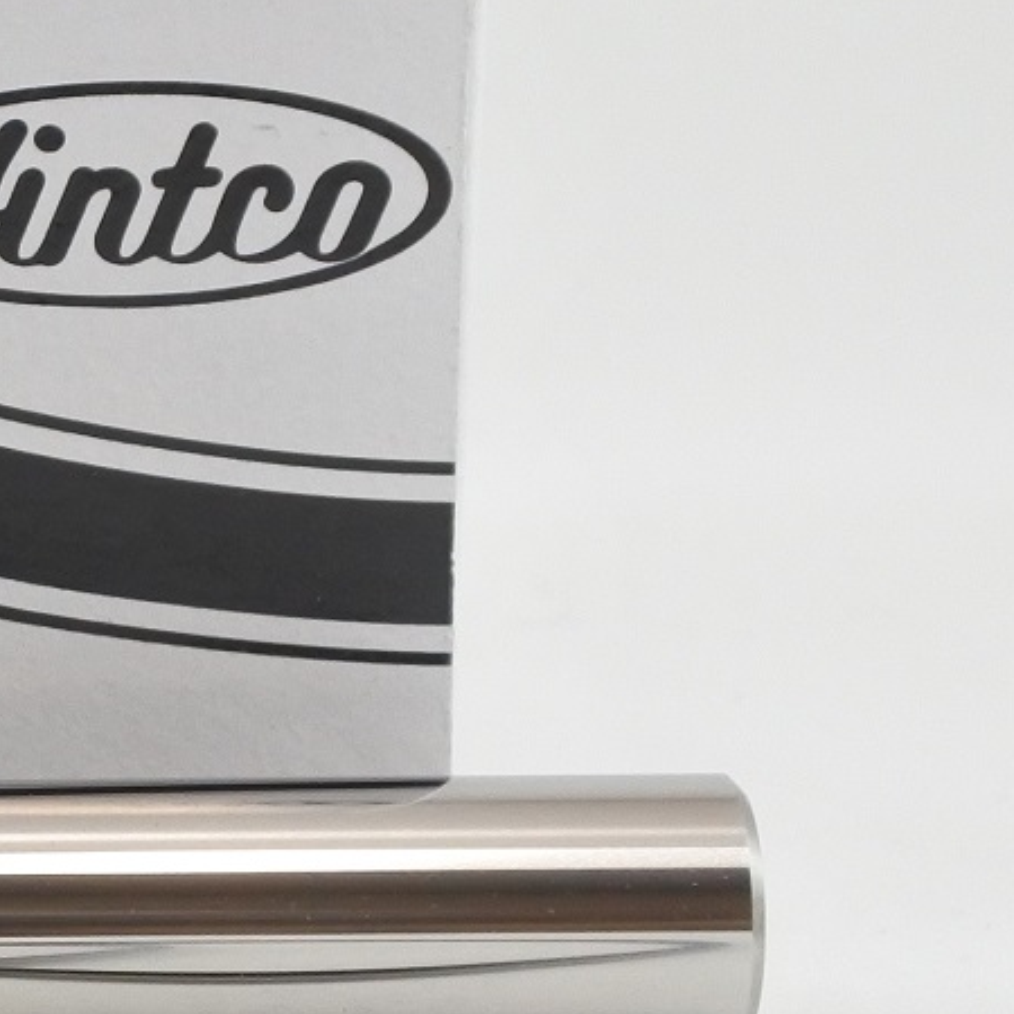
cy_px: 518
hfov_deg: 11.0
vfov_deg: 11.6
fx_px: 5004
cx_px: -615
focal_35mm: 151
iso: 450
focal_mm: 16.8
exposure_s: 1/125
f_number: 4.5
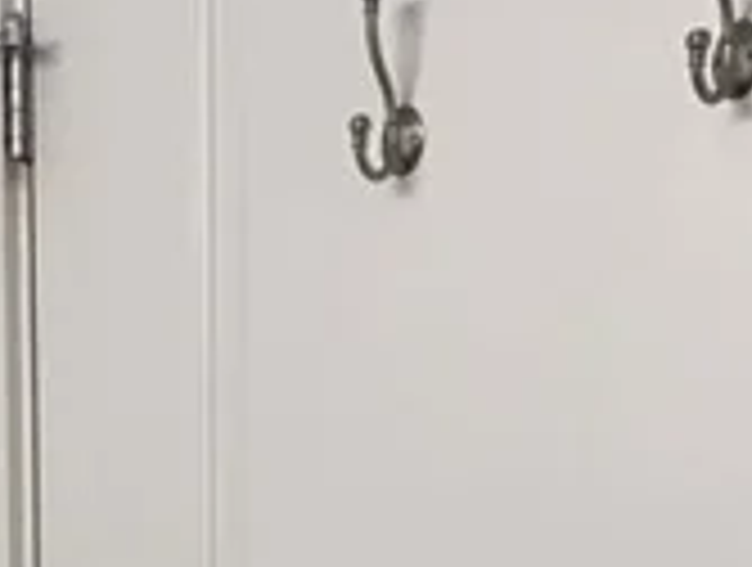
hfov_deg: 16.1
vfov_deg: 11.2
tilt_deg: -11.9
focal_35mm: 116
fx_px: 2525
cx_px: -227
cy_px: 1242
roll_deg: +2.4
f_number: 1.8
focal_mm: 4.25
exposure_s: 1/60
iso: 160
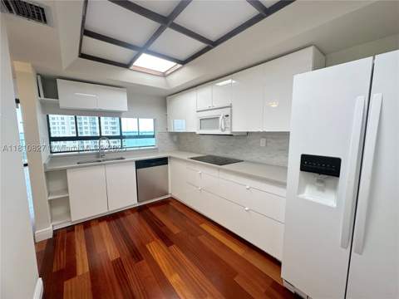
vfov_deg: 85.7
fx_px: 161
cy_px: 150
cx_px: 200
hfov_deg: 102.1
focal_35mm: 14
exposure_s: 1/120
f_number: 2.2
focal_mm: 2.22
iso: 160
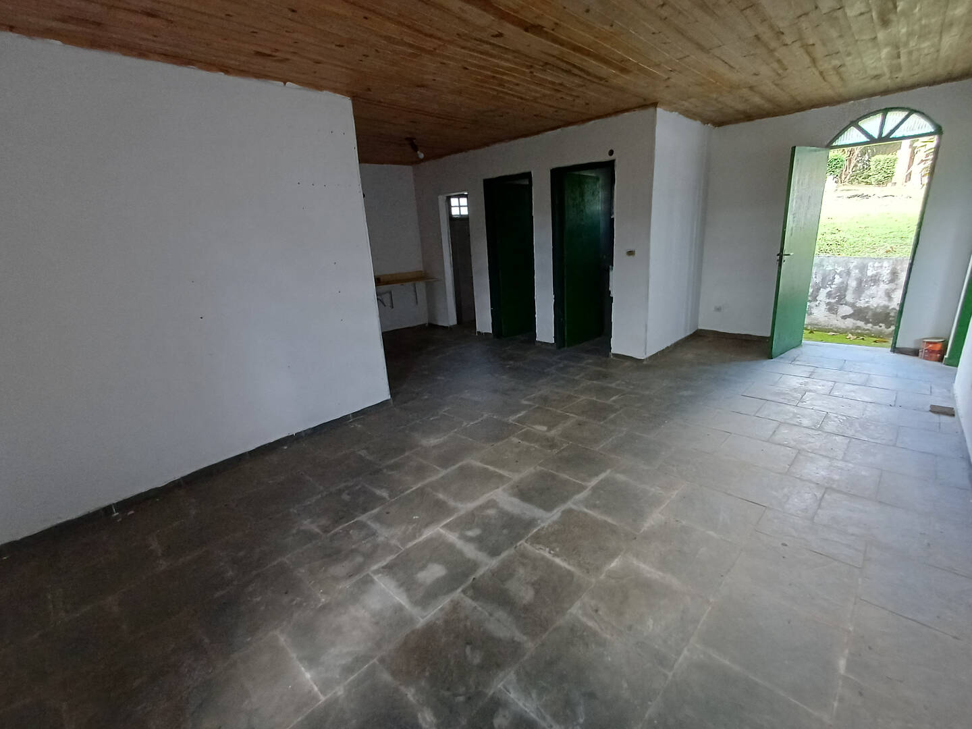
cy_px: 364
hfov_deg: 94.5
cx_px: 486
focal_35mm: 16
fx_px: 449
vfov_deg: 78.1
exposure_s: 1/40
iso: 200
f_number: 2.2
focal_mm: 1.64
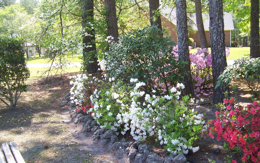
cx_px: 132
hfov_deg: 50.4
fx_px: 276
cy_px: 84
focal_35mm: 39
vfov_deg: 32.8
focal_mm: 6
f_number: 3
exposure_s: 1/180
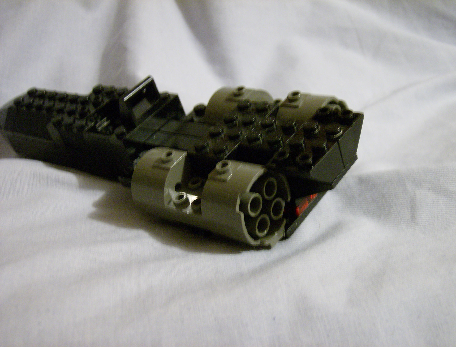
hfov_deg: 41.1
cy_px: 174
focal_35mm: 46
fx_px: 609
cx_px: 228
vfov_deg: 31.8
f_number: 3.1
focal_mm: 7.7
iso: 200
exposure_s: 1/5.46
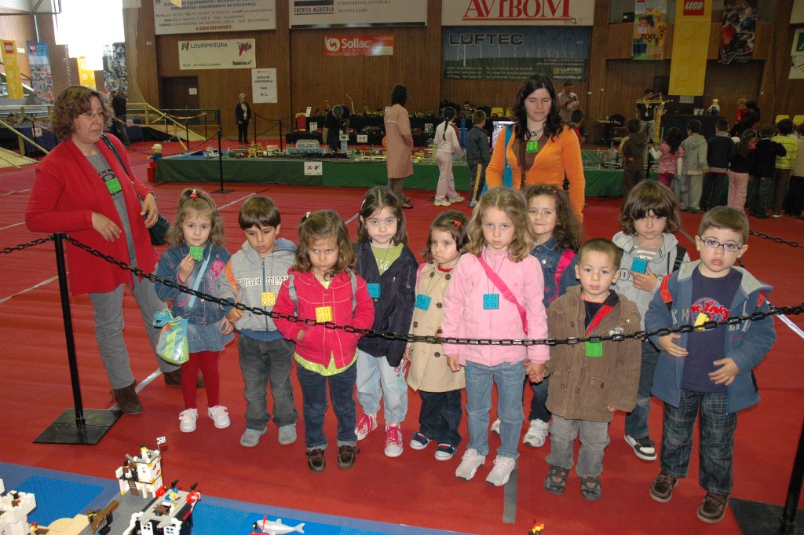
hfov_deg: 67.4
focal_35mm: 27
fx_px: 603
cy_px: 268
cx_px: 402
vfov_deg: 47.9
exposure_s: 1/20
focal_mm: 18
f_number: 5
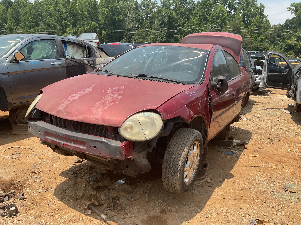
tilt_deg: -14.8
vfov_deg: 48.2
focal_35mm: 29
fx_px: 252
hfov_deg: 61.7
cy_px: 112
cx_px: 150
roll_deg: -2.1
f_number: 1.8
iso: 16
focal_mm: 3
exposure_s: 1/1342
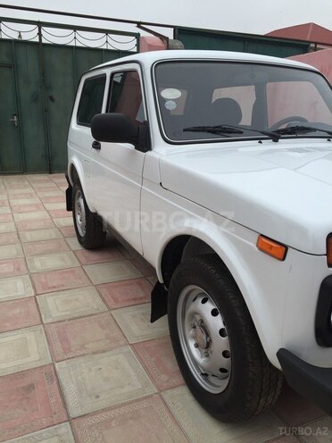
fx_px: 371
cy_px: 222
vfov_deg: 61.7
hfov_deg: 48.2
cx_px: 166
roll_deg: -1.0
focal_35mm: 29
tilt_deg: -16.7
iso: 32
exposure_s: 1/638
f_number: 2.2
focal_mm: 4.15
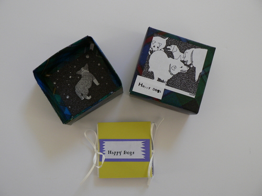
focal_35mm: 36
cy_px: 98
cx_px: 131
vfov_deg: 39.7
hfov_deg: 51.4
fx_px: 272
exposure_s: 1/60
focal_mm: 6
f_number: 2.8
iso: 100
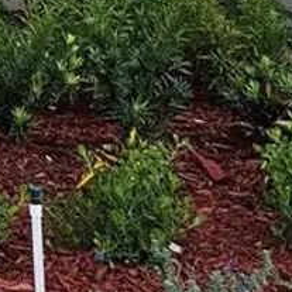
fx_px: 1279
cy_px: -321
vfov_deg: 11.5
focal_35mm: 134
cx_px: -334
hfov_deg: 11.4
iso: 10
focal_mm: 6.3
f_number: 1.7
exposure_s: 1/709
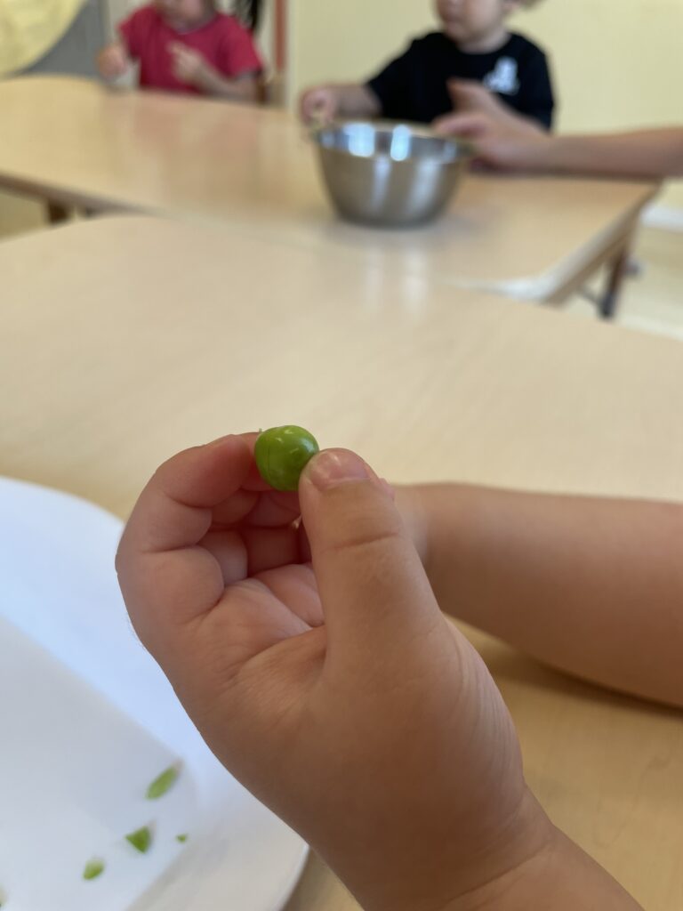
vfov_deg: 67.3
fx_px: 684
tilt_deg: -32.3
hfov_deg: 53.1
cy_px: 456
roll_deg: -3.9
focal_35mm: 26
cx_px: 342
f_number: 1.6
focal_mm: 4.2
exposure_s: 1/121
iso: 40
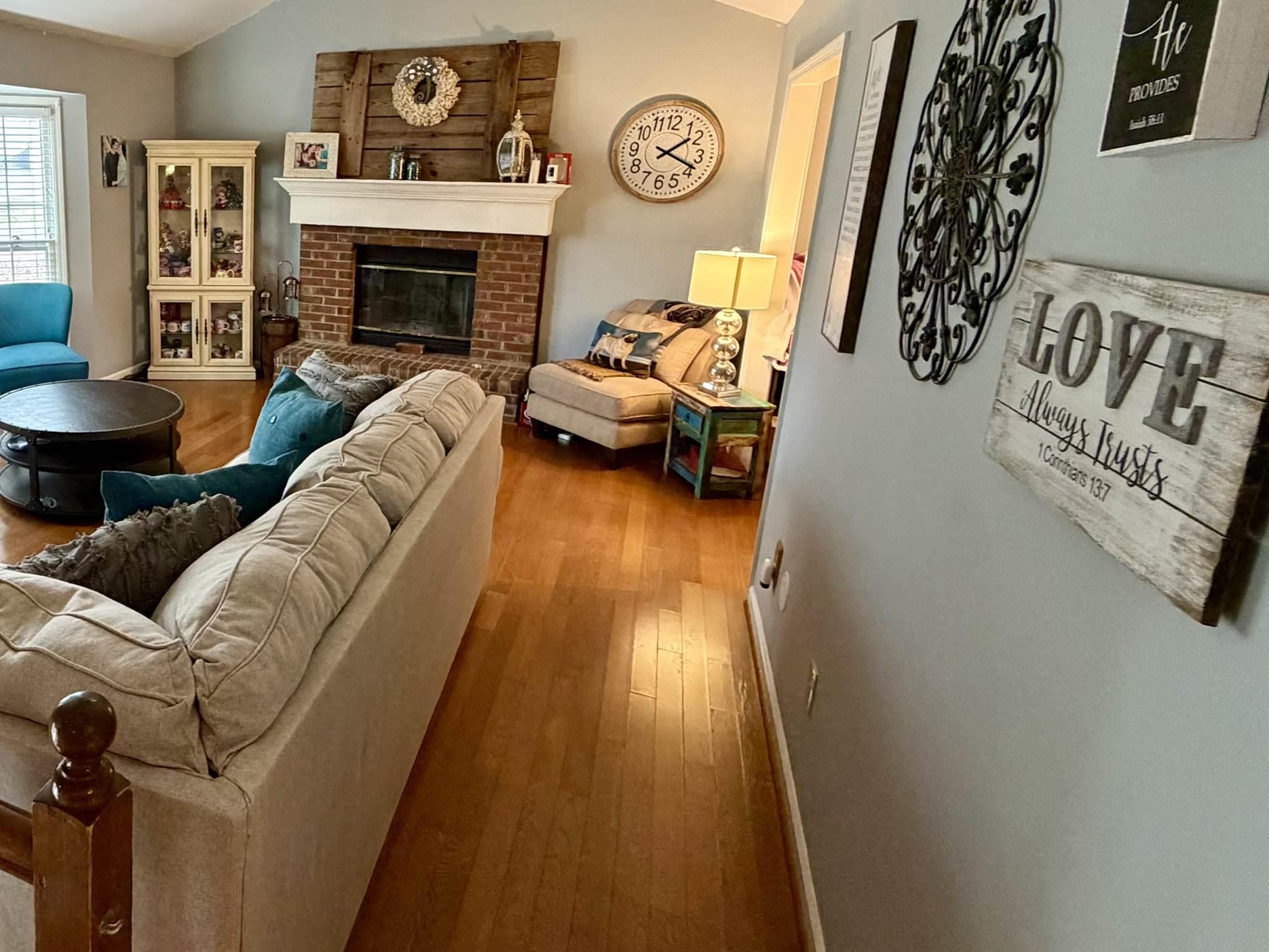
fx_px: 843
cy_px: 370
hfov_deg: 66.6
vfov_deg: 58.3
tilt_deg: -13.8
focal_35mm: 23
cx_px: 242
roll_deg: -0.3
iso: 400
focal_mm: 2.22
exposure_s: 1/60
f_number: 2.2
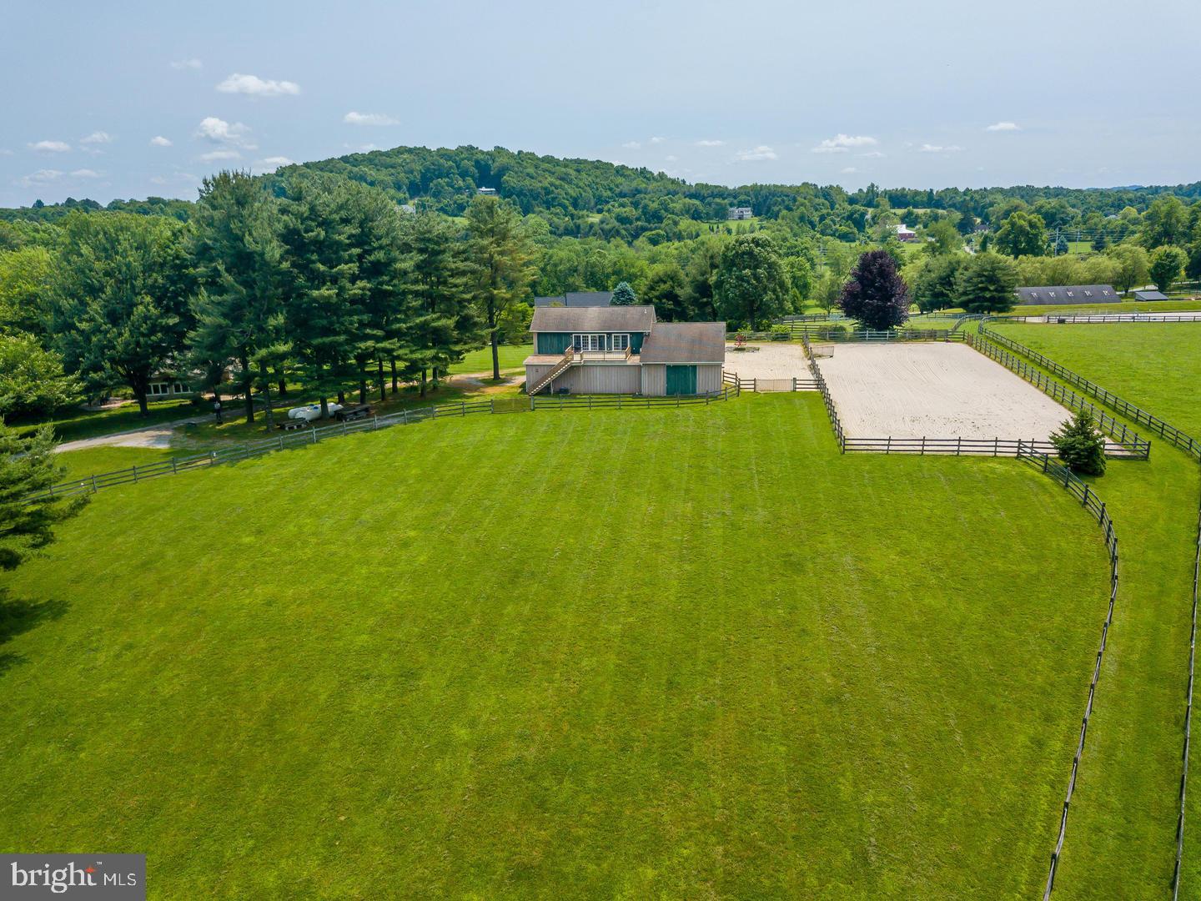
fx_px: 902
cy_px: 450
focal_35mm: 26
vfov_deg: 53.1
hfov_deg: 67.3
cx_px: 600
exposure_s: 1/1600
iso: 100
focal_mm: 4.73
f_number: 2.2
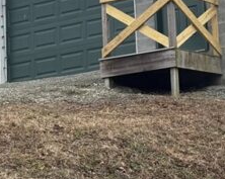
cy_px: -7
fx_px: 1124
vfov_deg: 9.1
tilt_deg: +14.5
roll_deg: +4.0
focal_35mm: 169
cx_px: 189
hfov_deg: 11.4
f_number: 1.78
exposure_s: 1/792
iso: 64
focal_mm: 6.76
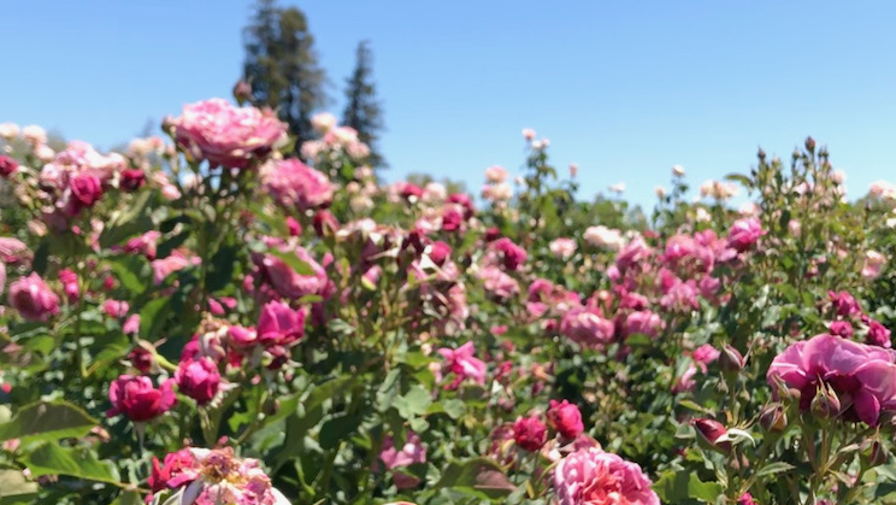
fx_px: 974
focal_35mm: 41
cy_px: 268
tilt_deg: +1.7
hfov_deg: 49.4
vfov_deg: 29.0
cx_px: 446
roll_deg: -0.7
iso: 20
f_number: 1.8
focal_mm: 3.99
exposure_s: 1/934
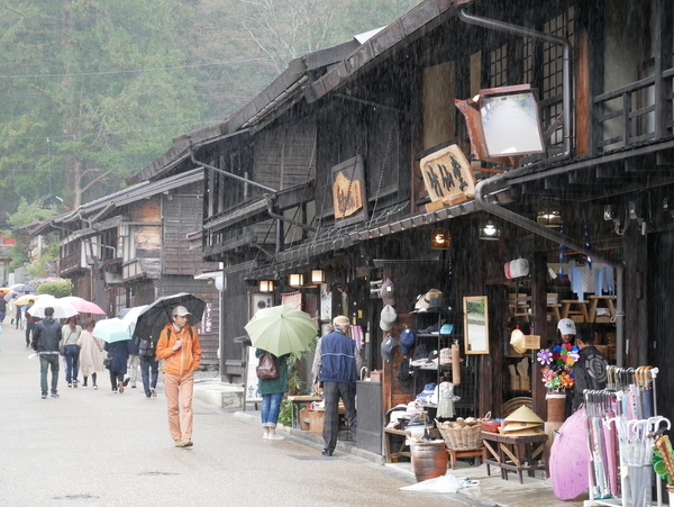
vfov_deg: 15.1
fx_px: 1910
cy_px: 254
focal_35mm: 98
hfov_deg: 20.0
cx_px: 337
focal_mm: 49
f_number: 5.6
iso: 640
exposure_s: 1/125
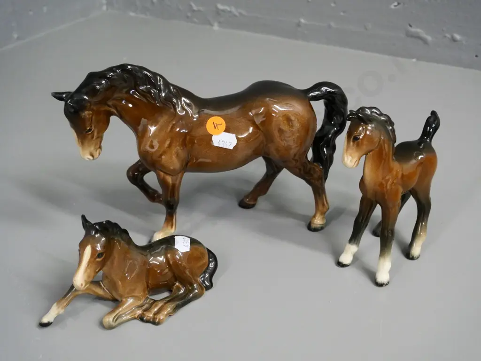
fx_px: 556
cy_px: 180
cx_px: 240
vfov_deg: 36.0
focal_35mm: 40
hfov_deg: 46.8
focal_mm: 20
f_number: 5.6
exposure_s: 1/60
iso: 3200
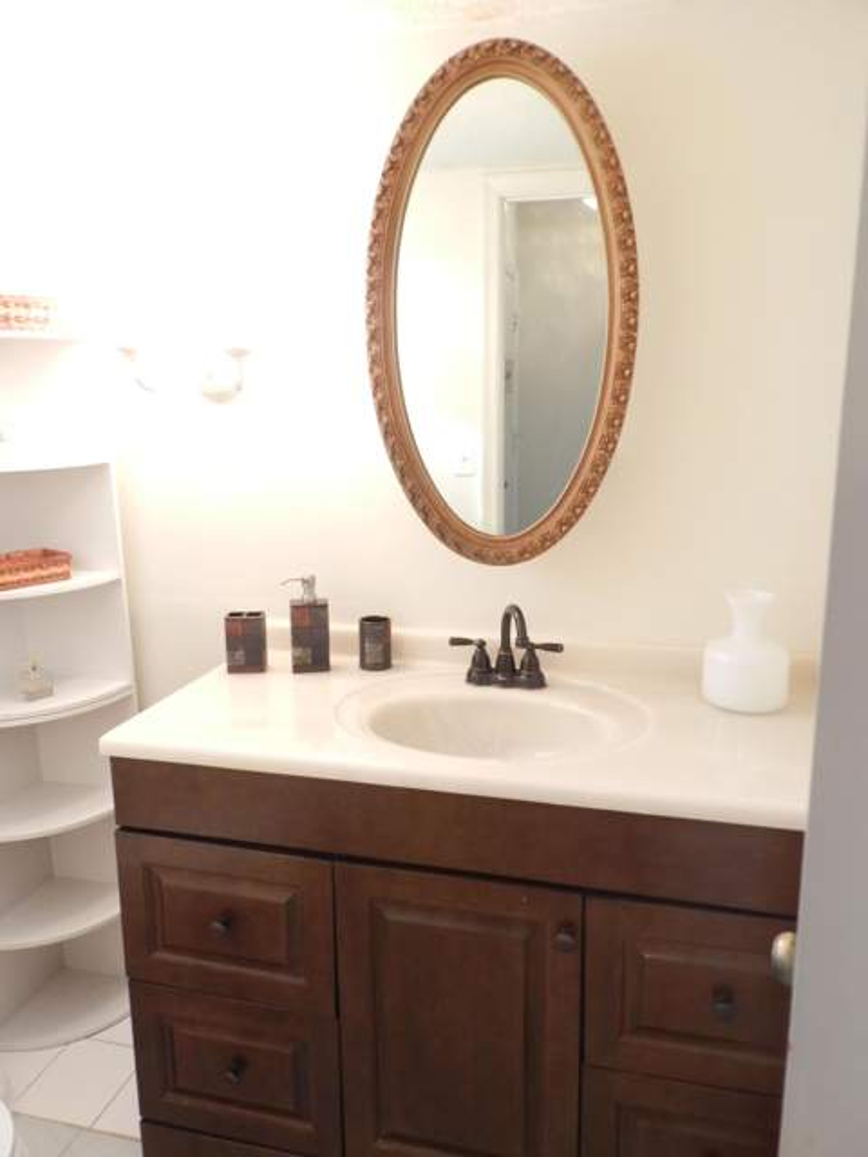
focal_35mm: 25
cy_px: 578
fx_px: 836
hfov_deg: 54.9
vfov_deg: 69.4
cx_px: 434
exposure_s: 1/20
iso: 400
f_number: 3.5
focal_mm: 4.5
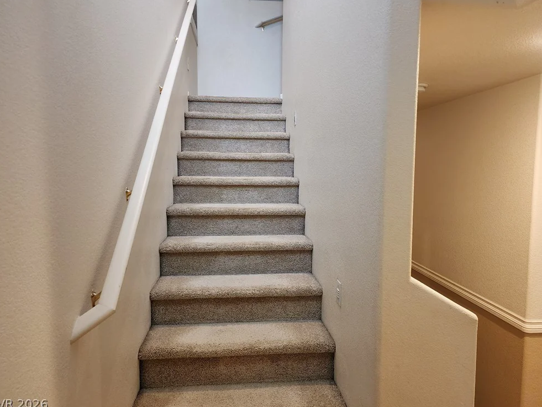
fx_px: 376
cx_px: 270
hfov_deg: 71.6
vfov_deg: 56.8
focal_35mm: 24
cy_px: 201
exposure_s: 1/120
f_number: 1.8
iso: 640
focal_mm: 6.4
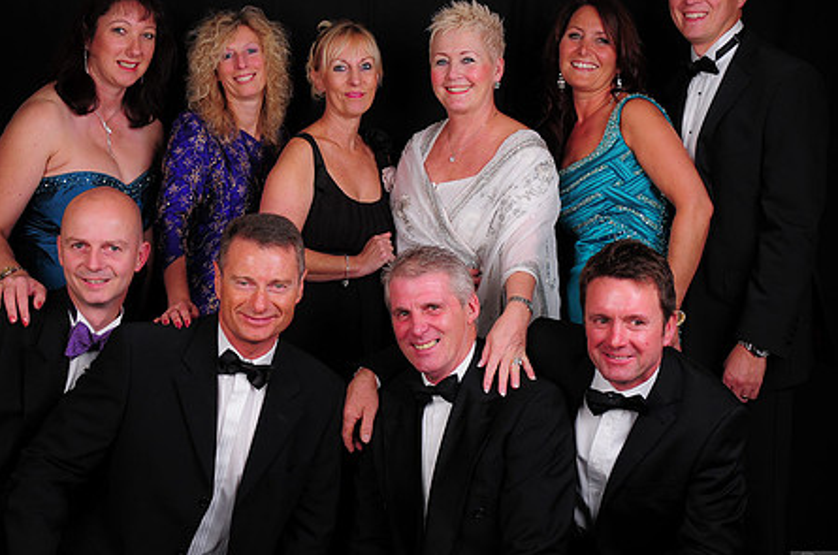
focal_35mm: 43
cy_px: 225
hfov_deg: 45.4
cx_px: 379
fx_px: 999
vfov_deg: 31.0
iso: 200
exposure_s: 1/125
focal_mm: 22
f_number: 8
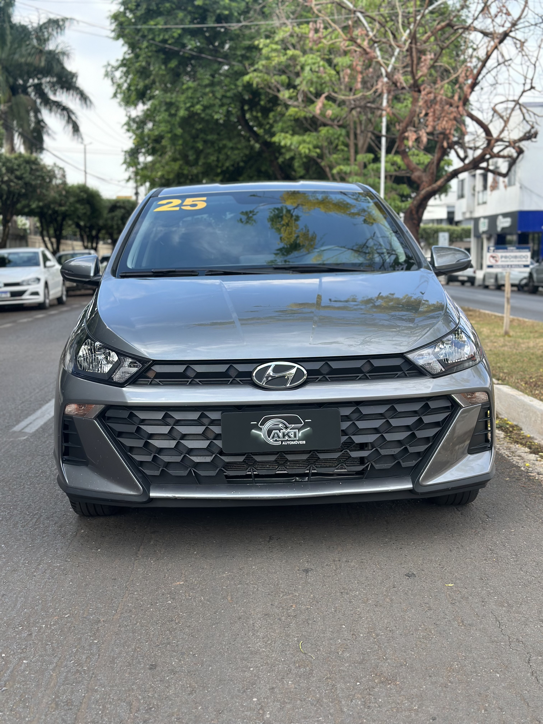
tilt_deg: -5.7
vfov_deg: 39.7
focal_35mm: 48
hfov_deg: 30.3
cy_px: 362
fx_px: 1004
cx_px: 272
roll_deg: +0.1
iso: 80
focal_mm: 6.86
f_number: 1.78
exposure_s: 1/1157
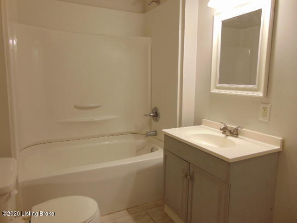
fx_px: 214
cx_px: 148
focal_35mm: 25
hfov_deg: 69.4
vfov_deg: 54.9
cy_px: 112
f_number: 3
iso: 80
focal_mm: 4.5
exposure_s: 1/40
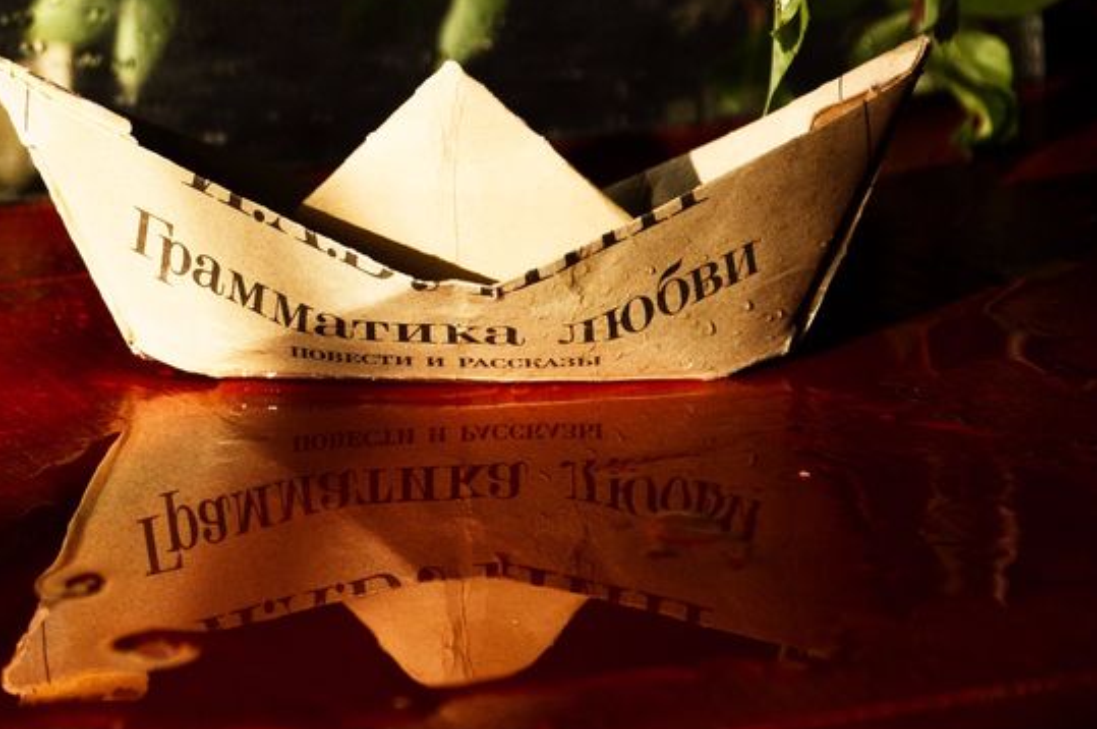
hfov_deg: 9.7
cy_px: 162
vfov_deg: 6.4
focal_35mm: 213
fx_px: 6478
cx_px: 248
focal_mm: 85
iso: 400
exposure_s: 1/1600
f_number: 5.6
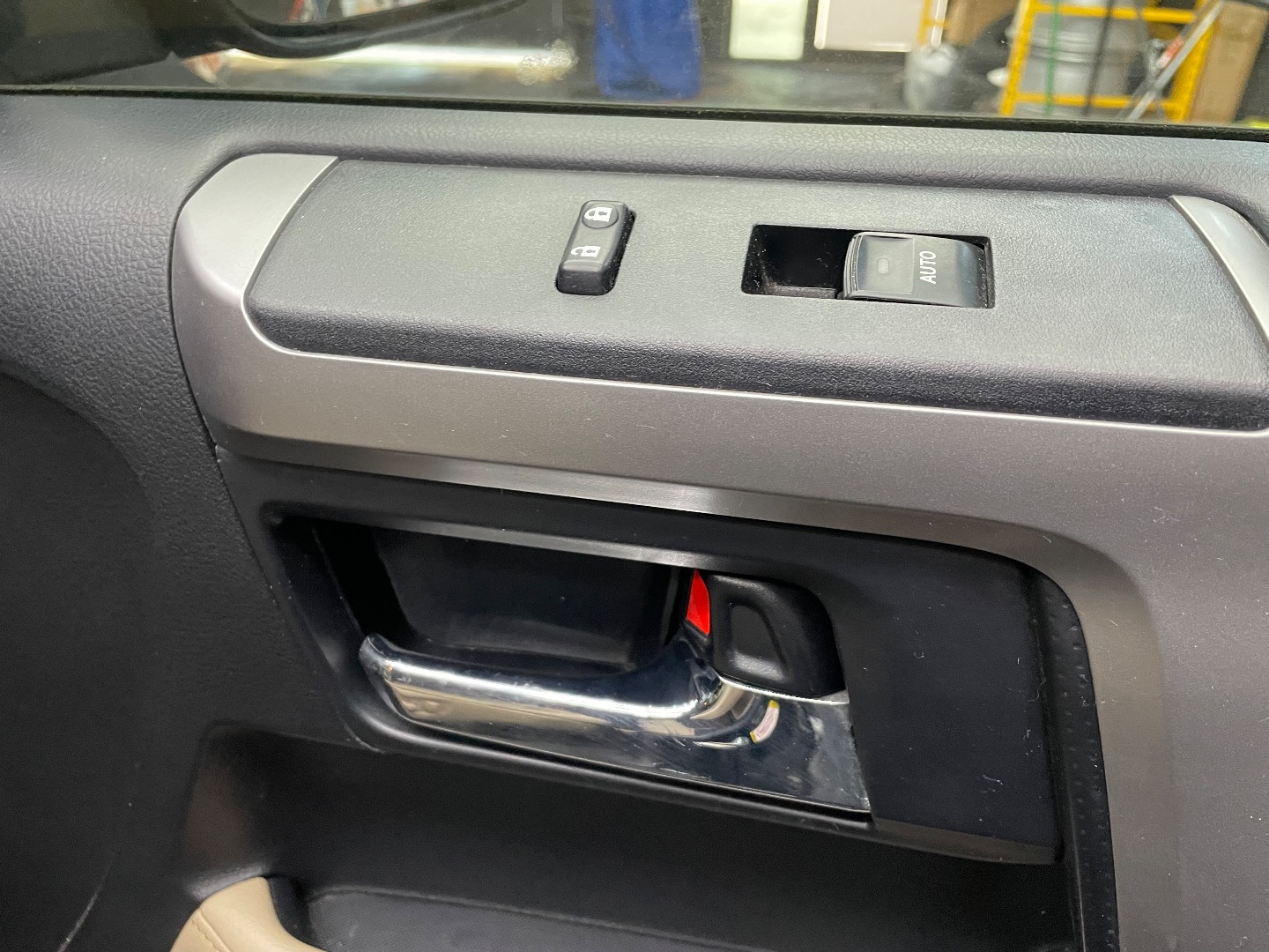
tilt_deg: -32.5
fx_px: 953
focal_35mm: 26
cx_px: 634
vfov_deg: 53.1
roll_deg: -1.4
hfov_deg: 67.3
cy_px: 476
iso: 400
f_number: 1.6
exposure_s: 1/60
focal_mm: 4.2
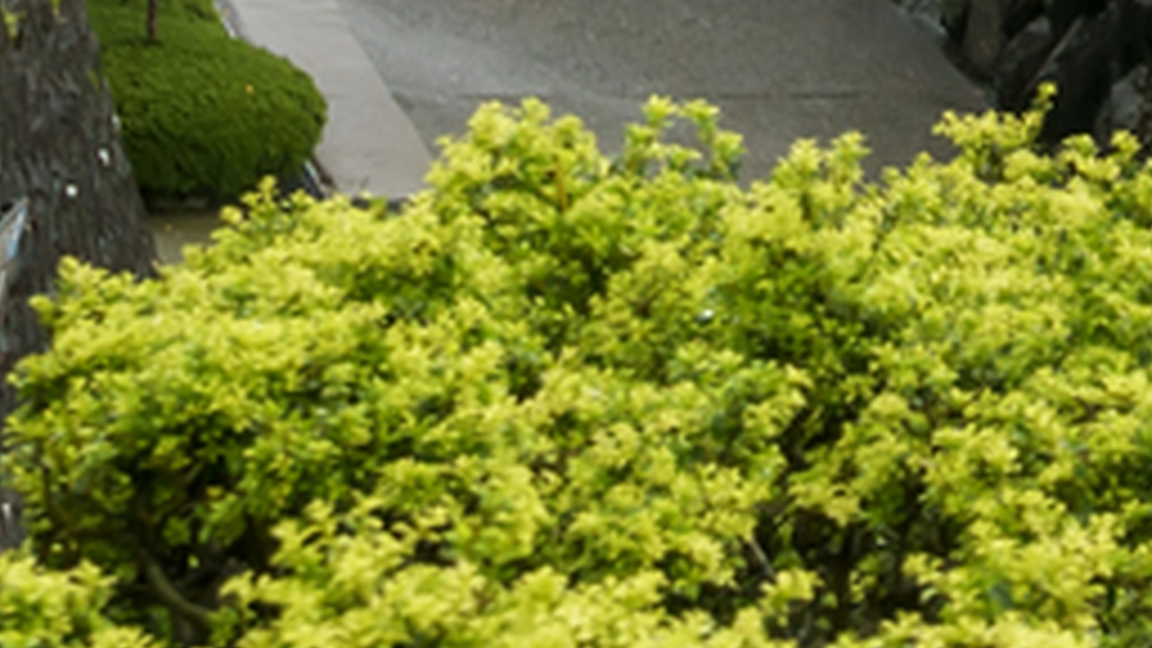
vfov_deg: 4.3
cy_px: -1415
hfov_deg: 7.2
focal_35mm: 273
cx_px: 3128
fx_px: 8339
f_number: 8
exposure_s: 1/30
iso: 100
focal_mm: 35
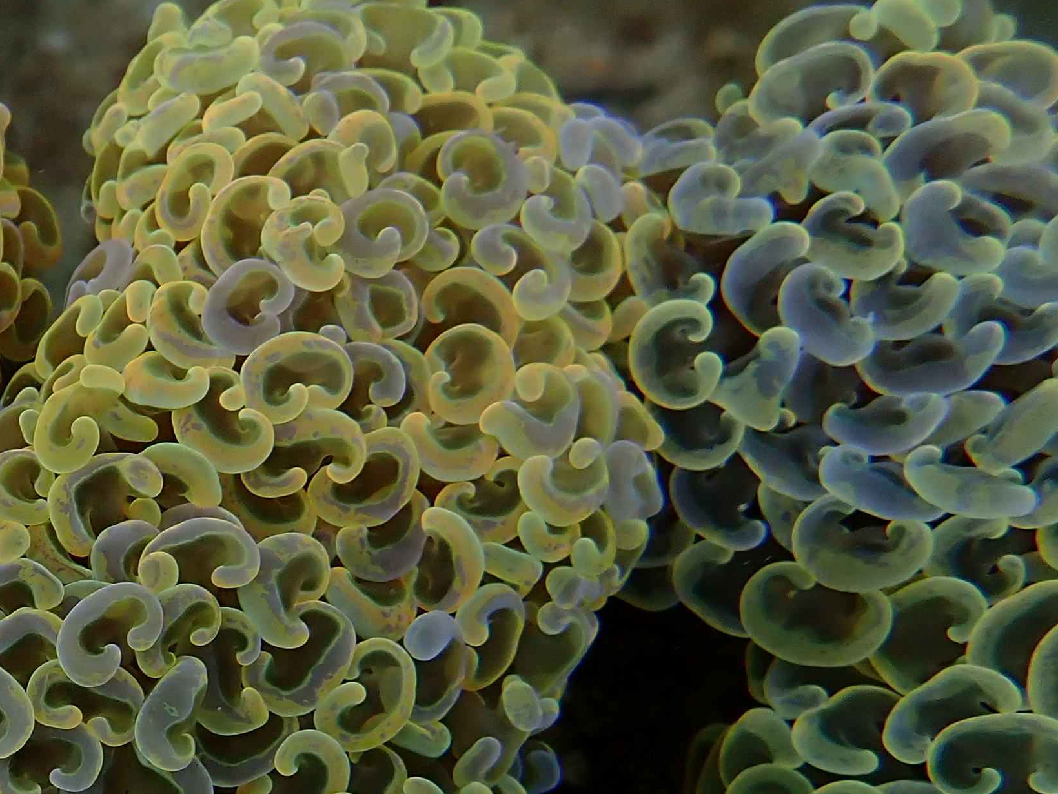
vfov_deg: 23.4
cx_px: -89
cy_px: 704
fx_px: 1865
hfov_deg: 28.9
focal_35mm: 61
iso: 100
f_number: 2.8
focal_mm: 4.5
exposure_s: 1/160
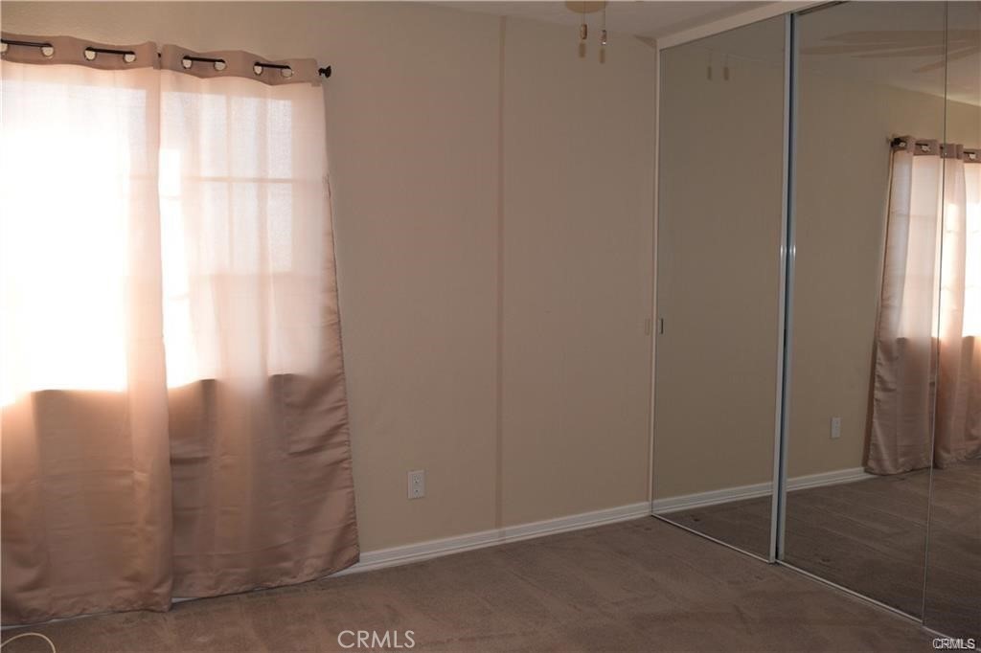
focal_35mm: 32
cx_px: 490
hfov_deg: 59.5
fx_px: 858
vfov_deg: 41.7
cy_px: 326
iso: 640
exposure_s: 1/125
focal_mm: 21
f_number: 5.6
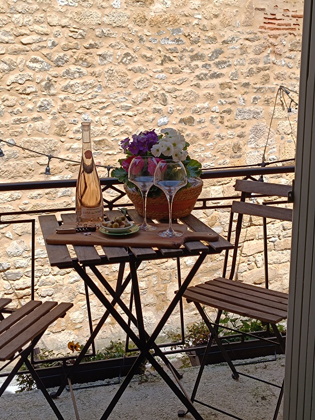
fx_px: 291
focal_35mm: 24
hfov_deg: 56.8
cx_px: 158
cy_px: 210
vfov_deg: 71.6
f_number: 1.88
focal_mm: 5.59
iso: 53
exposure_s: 1/1497
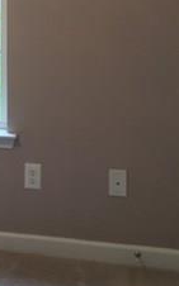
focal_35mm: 87
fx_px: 680
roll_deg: -0.2
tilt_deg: -5.2
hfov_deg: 14.3
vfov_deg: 23.1
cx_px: -57
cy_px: 15
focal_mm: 4.15
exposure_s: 1/30
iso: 80
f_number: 2.2
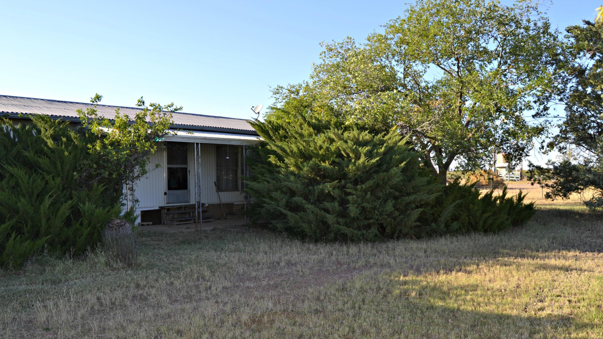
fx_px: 464
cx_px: 301
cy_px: 179
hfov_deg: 66.1
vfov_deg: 40.2
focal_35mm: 29
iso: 100
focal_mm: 18
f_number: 5
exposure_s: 1/200
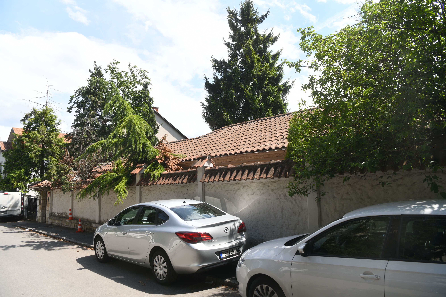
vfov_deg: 53.1
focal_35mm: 24
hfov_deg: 73.7
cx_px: 223
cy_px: 148
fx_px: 297
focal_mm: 24
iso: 250
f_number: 6.3
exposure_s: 1/640
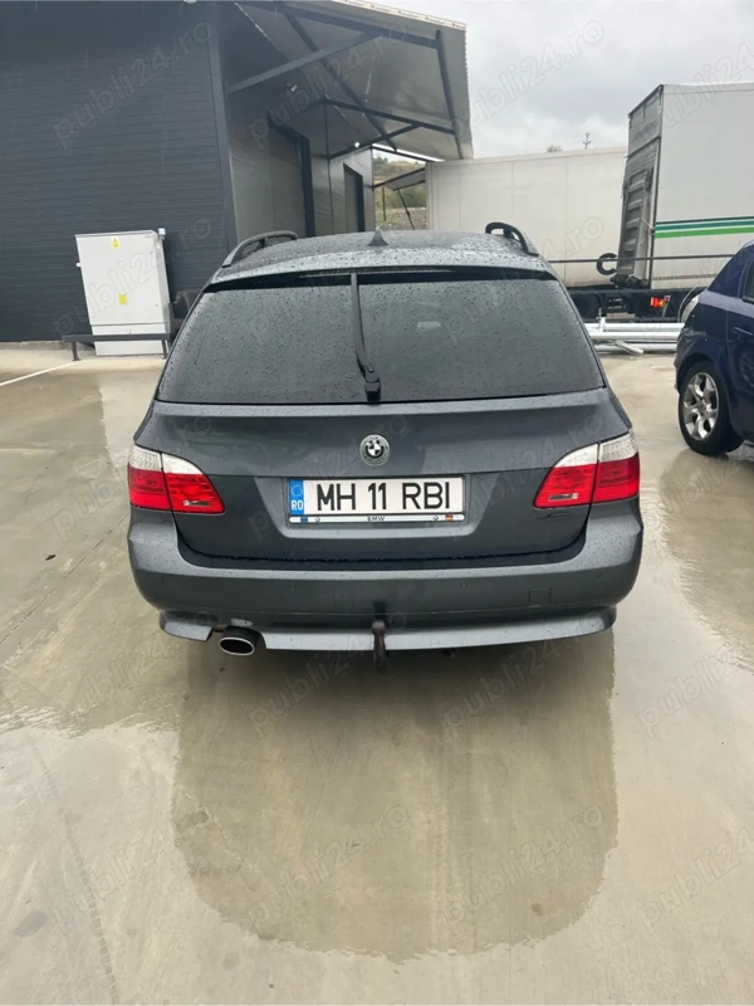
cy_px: 503
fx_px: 755
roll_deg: +3.4
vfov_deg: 67.3
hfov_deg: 53.1
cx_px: 377
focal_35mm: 26
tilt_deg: -18.5
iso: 32
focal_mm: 5.1
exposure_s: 1/122
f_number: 1.6
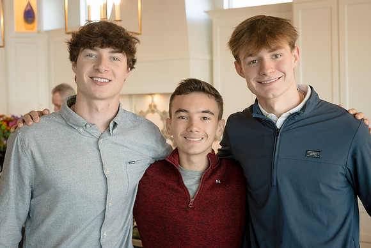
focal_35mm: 55
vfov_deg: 24.6
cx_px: 185
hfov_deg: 36.3
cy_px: 112
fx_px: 567
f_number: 6.3
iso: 1250
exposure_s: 1/80
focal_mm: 50
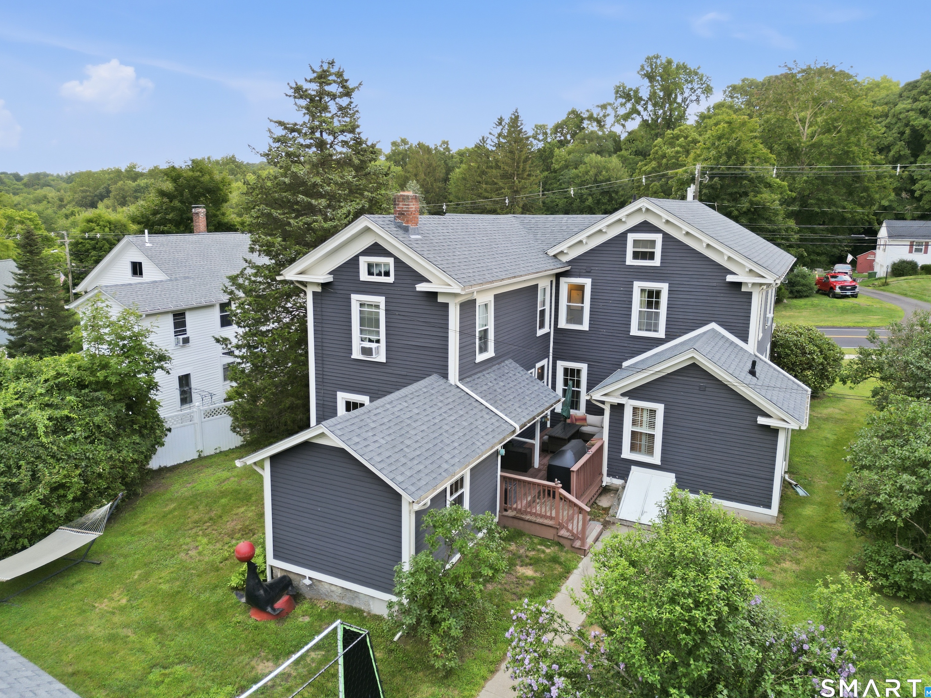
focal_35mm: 25
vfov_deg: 54.9
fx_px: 672
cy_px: 341
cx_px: 480
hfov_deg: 69.4
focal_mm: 6.7
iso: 100
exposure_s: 1/400
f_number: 1.7
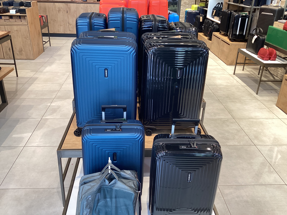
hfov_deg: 58.4
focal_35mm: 31
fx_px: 257
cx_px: 144
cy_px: 108
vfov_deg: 45.4
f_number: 2.4
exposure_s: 1/50
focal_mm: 3.3
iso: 80
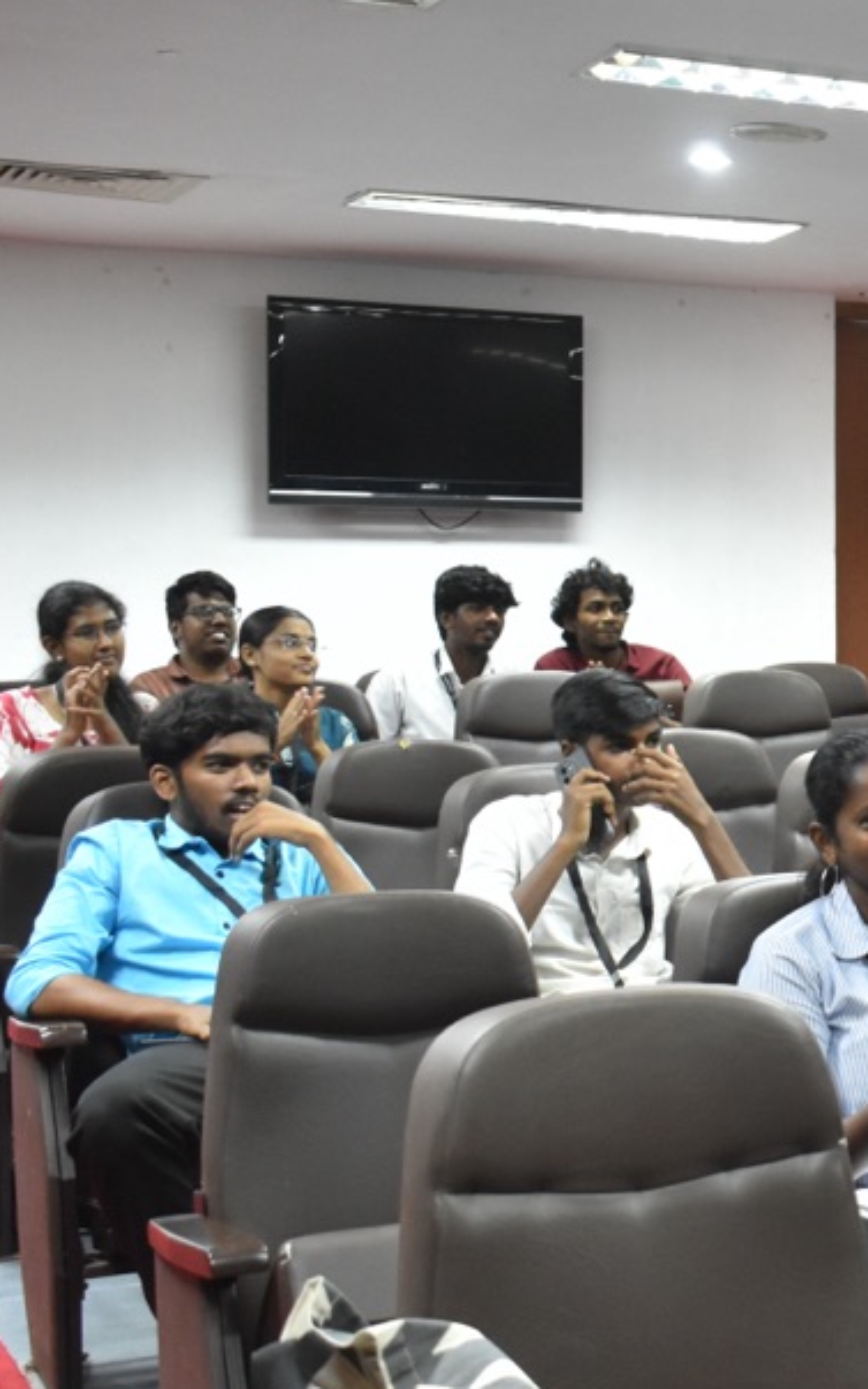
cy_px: 753
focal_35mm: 70
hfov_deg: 17.1
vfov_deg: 29.4
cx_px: 1223
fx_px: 2649
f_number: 3.8
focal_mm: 23
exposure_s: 1/40
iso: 1600
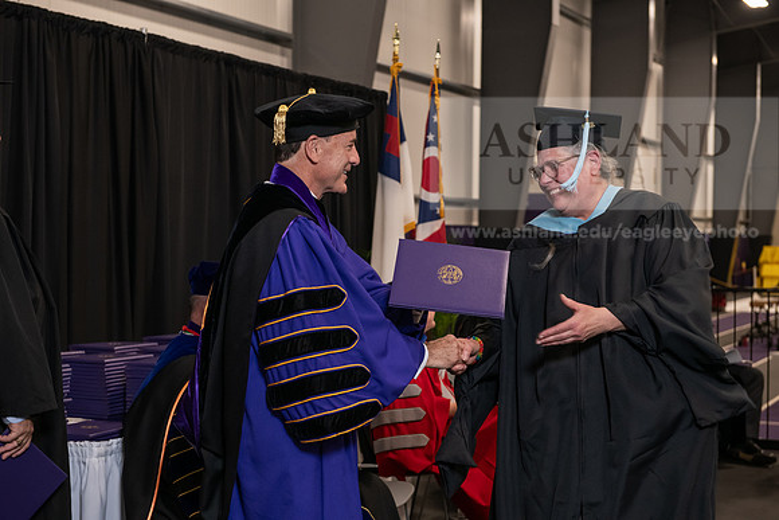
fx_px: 1342
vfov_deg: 21.9
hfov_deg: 32.4
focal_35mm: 62
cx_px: 390
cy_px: 260
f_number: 5
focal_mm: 62
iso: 2000
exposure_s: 1/125
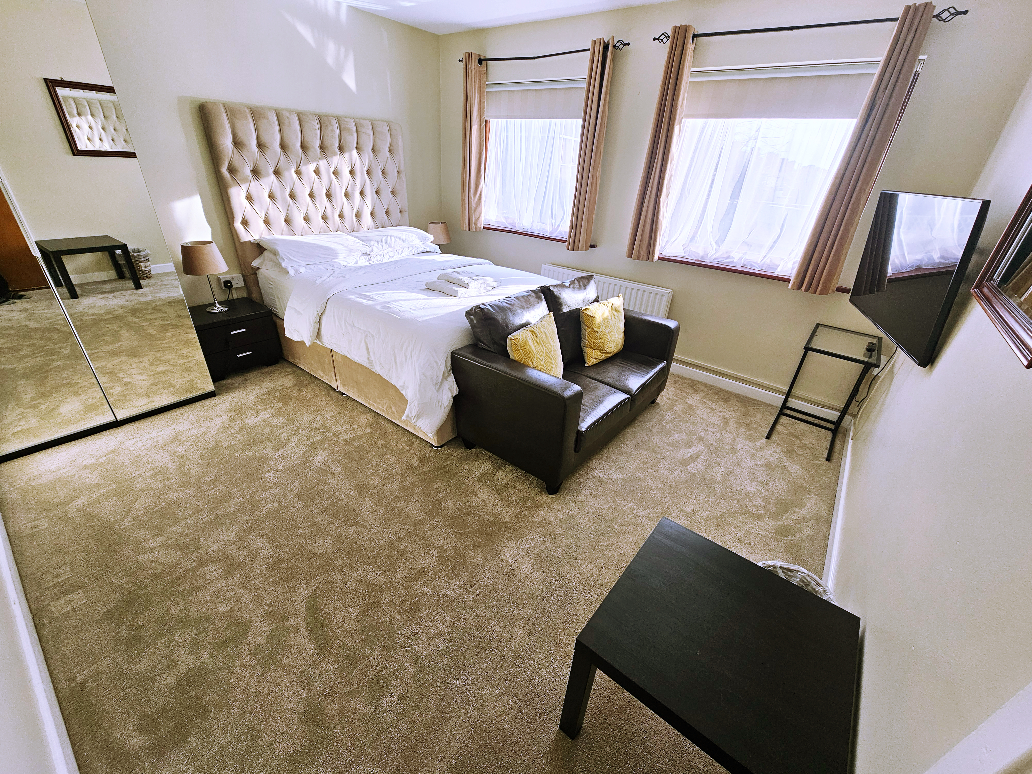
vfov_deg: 89.9
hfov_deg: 106.2
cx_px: 516
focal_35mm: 13
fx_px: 388
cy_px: 387
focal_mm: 2.2
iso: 80
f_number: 2.2
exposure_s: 1/70.8
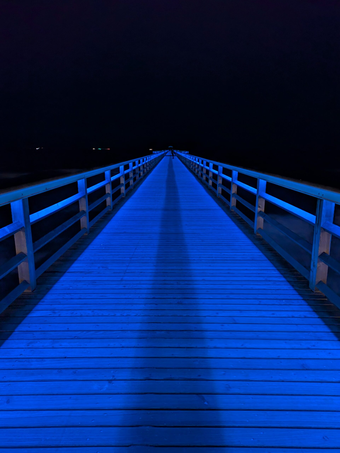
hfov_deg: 54.9
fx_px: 327
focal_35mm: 25
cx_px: 170
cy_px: 226
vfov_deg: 69.4
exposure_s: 1/16.7
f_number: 1.89
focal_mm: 5.43
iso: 836
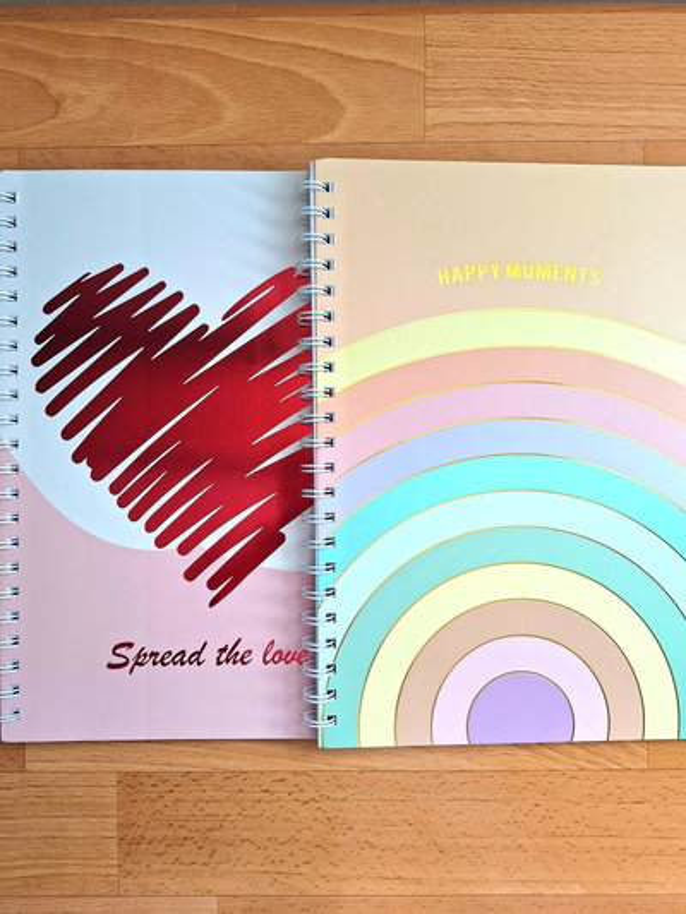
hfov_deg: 58.9
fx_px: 607
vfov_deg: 73.9
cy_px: 457
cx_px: 343
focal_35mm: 23
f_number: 1.8
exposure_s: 1/100
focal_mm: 5.54
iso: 40
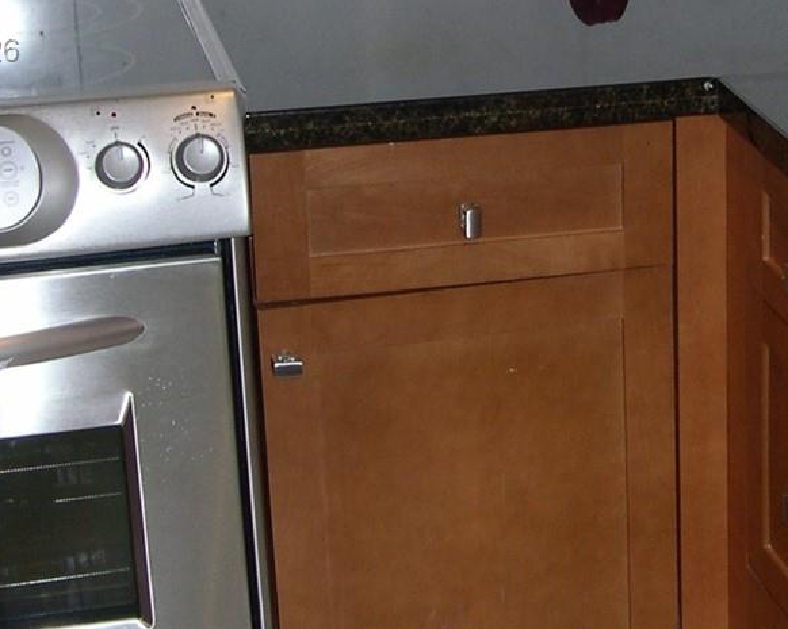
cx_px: 680
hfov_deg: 18.6
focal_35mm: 102
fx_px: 2378
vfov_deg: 14.9
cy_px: 51
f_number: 2.8
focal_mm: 8
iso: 100
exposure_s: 1/60
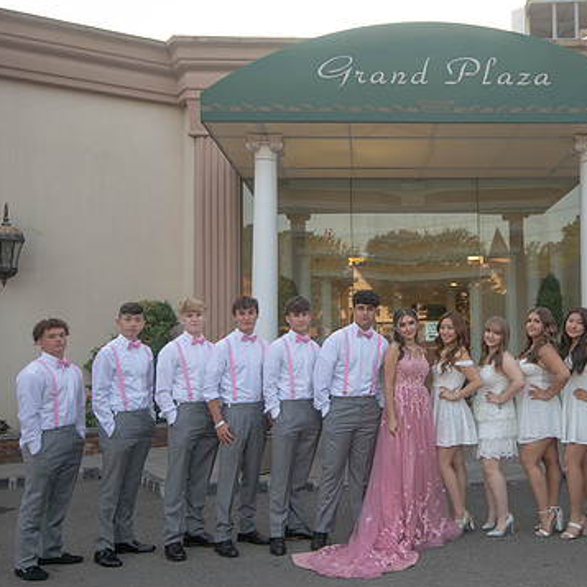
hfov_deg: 41.0
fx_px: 767
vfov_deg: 41.9
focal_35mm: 40
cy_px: 296
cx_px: 418
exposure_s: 1/80
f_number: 4.5
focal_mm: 29
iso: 100
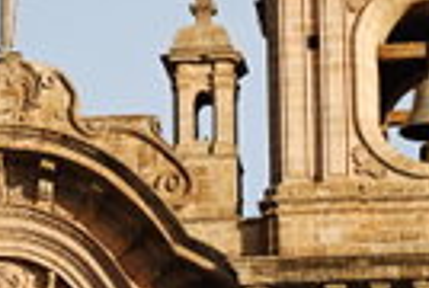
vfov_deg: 5.0
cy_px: 86
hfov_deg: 7.4
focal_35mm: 278
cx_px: -3
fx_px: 3320
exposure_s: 1/400
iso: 200
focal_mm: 62
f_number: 5
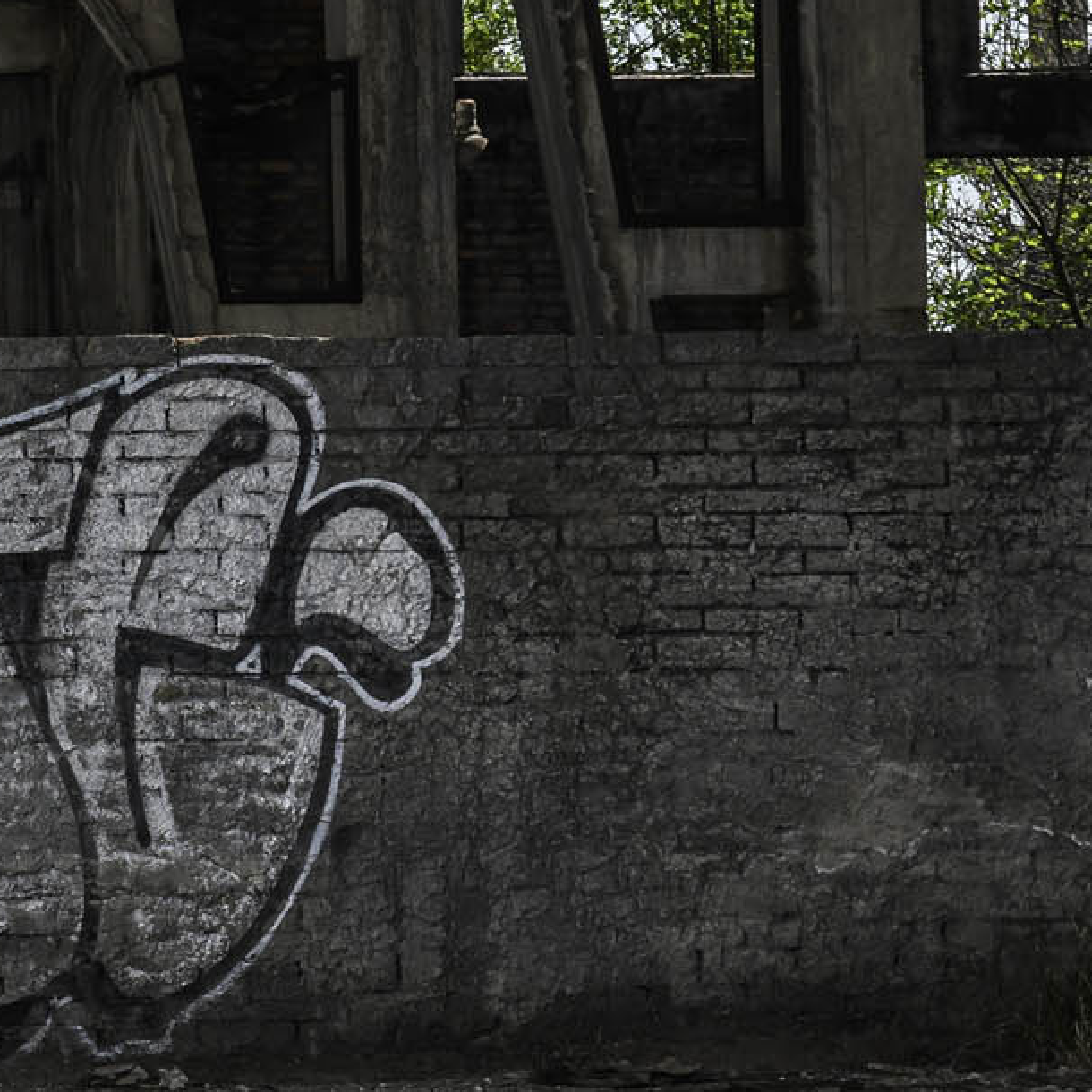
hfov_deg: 9.0
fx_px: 6603
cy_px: 195
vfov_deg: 9.4
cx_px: -1022
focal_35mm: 185
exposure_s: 1/160
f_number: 8
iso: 50
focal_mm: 41
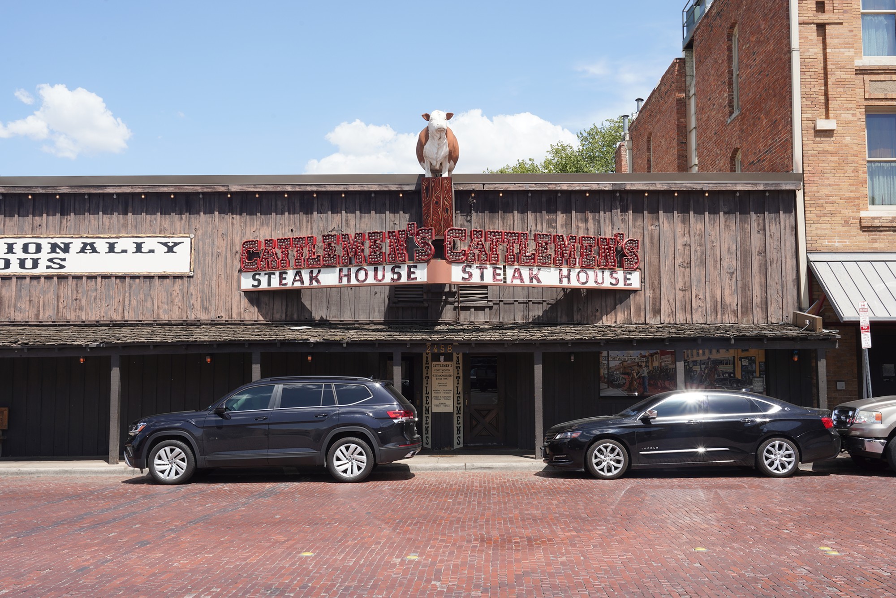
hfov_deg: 49.5
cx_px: 448
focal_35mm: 39
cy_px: 299
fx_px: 971
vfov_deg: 34.2
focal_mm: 39
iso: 160
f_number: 16
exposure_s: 1/100
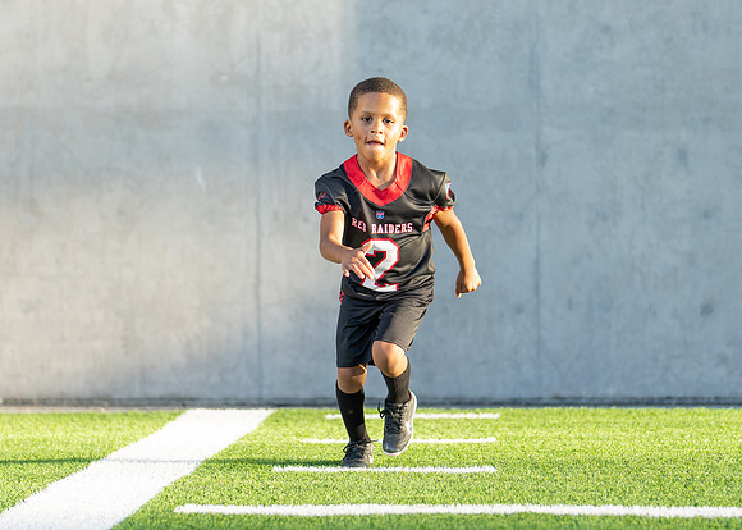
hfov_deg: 18.6
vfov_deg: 13.3
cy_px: 288
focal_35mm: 108
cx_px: 382
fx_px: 2271
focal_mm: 50
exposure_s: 1/2000
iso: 200
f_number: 1.2
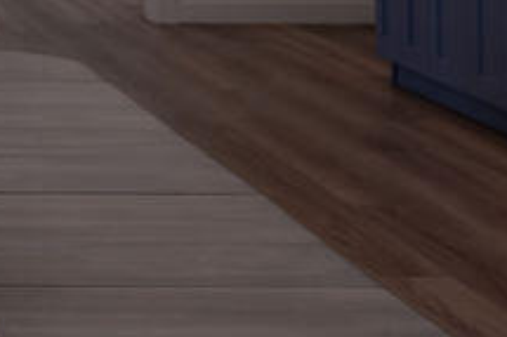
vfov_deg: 9.2
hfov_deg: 13.3
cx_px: -335
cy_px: -234
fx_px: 2012
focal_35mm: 143
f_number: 5.6
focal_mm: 30
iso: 1250
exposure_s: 1/160
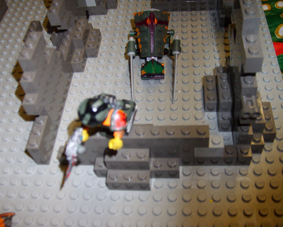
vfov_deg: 40.1
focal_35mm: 37
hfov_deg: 49.1
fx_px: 310
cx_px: 140
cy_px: 113
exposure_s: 1/45
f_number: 2.8
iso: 100
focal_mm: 5.8
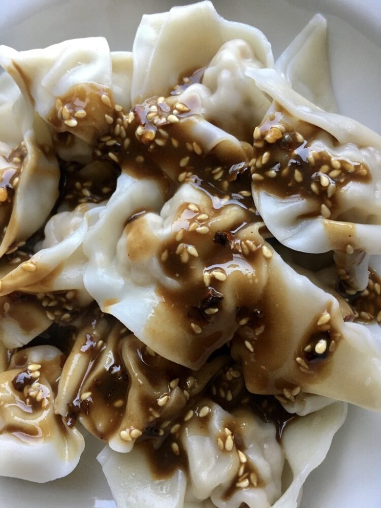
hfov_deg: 48.2
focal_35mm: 29
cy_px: 254
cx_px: 190
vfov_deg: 61.7
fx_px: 426
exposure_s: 1/30
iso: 125
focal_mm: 4.15
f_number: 2.2
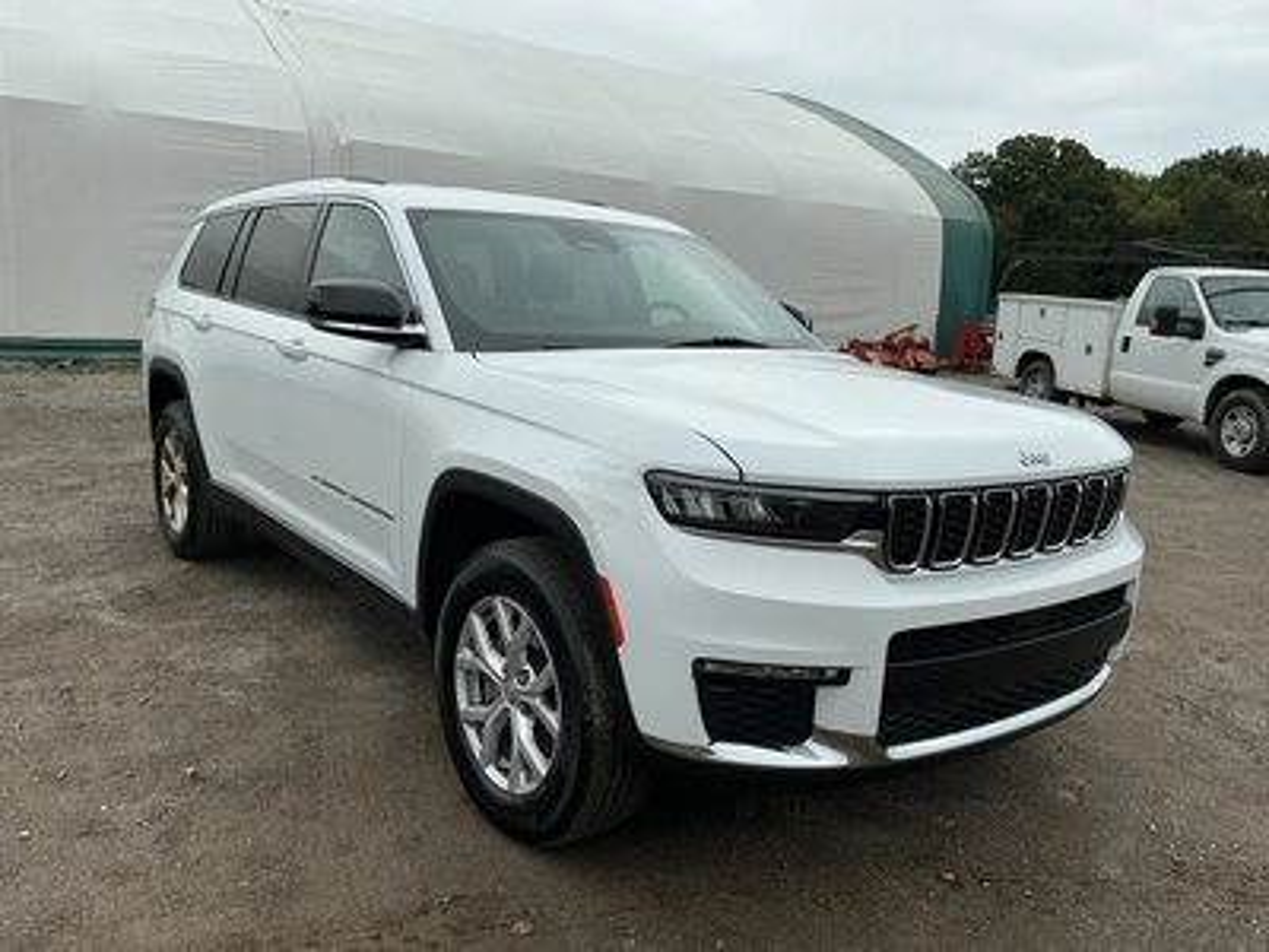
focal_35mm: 28
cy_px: 476
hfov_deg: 63.4
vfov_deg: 49.7
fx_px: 1026
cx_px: 634
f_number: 1.8
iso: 25
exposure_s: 1/642
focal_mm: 3
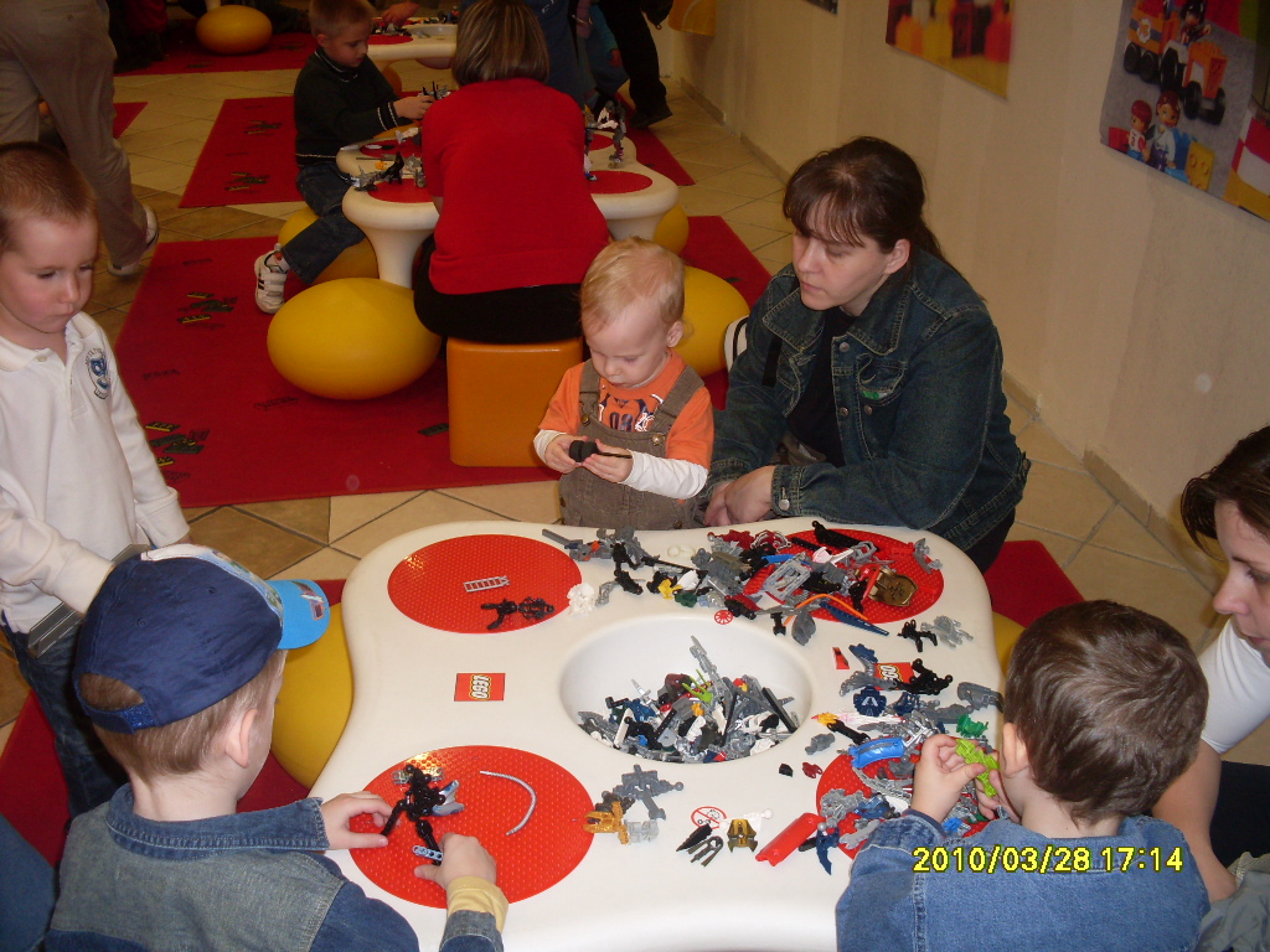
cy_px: 476
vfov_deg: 37.7
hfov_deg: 49.0
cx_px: 635
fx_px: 1394
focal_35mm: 38
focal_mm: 6.3
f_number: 2.8
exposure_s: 1/45
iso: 100
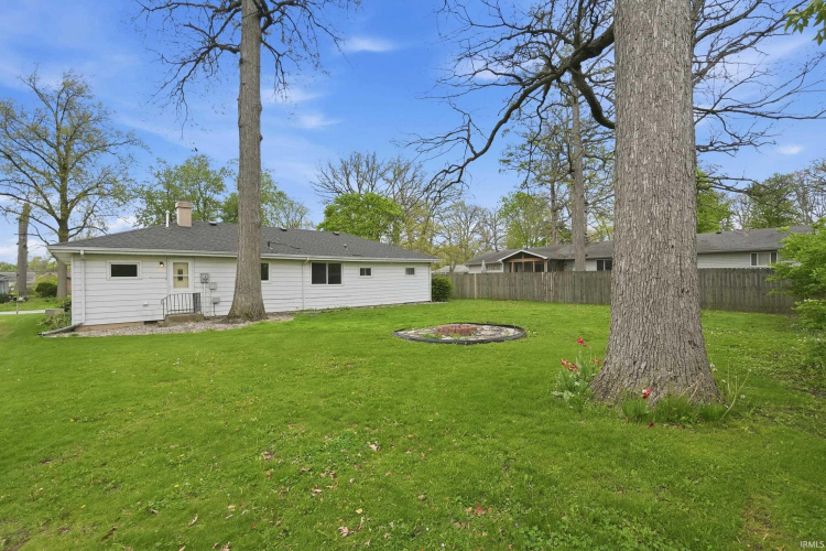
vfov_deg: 77.3
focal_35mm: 15
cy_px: 276
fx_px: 344
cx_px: 413
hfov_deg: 100.4
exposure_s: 1/4000
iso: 800
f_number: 4
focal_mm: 10
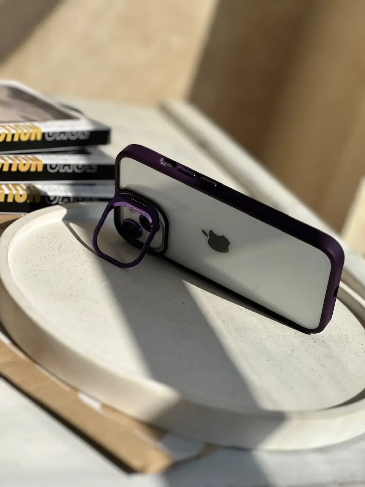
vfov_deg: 25.3
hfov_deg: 19.1
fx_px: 1083
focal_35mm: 77
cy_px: 244
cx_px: 182
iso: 32
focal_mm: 9
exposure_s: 1/847
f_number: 2.8
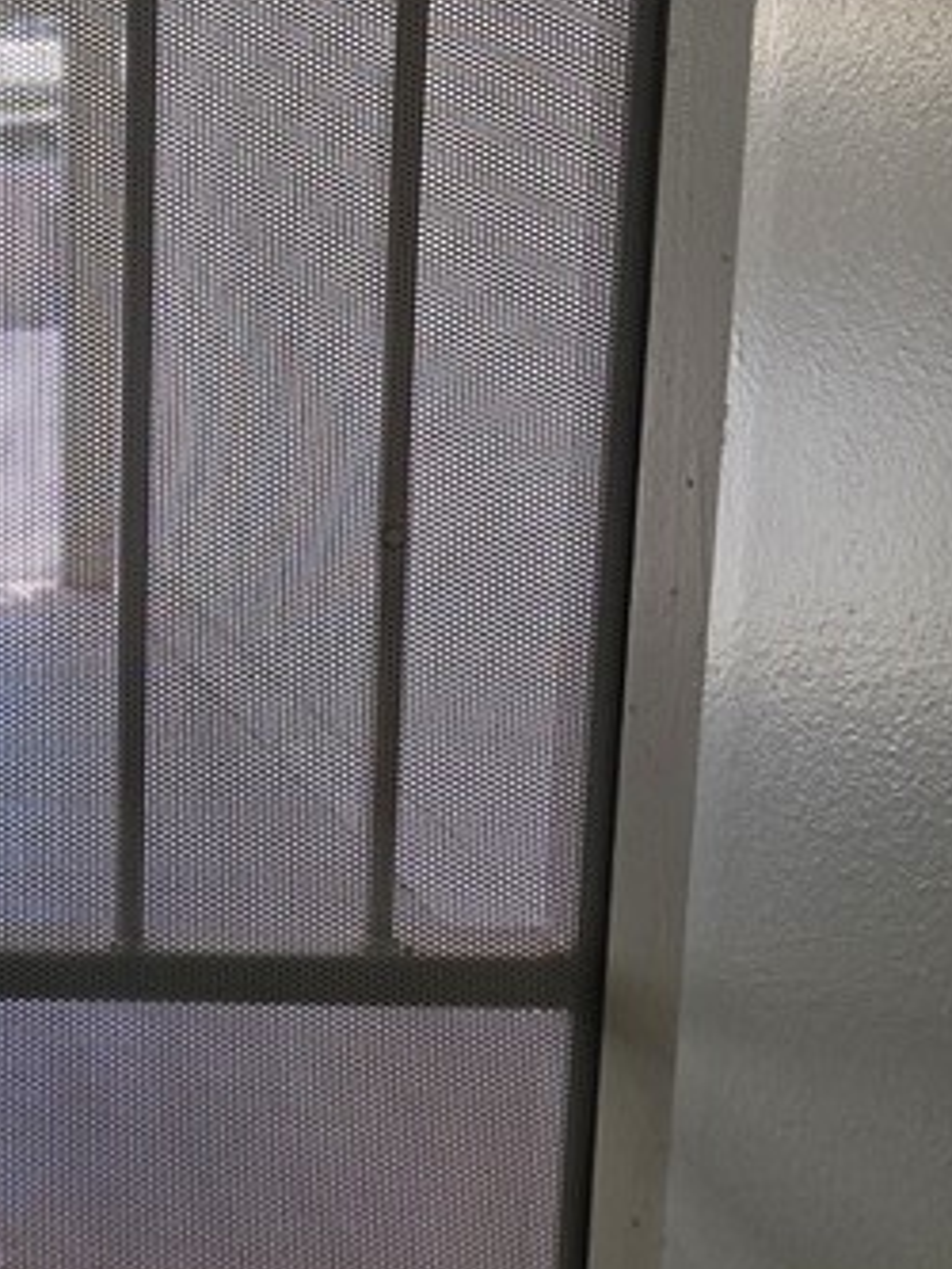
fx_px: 1466
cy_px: 434
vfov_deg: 46.1
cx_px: -438
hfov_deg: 26.8
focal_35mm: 40
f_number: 1.9
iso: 80
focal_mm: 2.2
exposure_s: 1/120
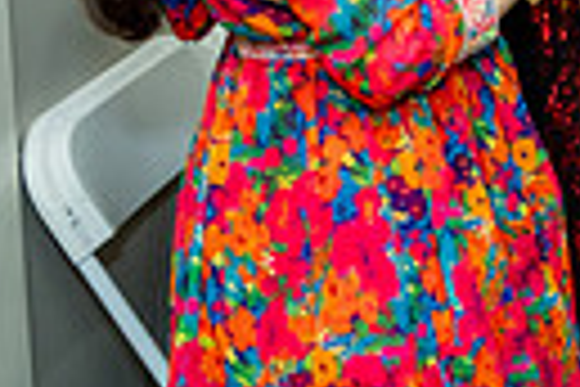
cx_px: 1120
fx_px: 1740
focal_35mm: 108
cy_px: -380
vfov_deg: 11.5
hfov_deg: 15.5
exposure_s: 1/200
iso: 1000
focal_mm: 24
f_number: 2.8
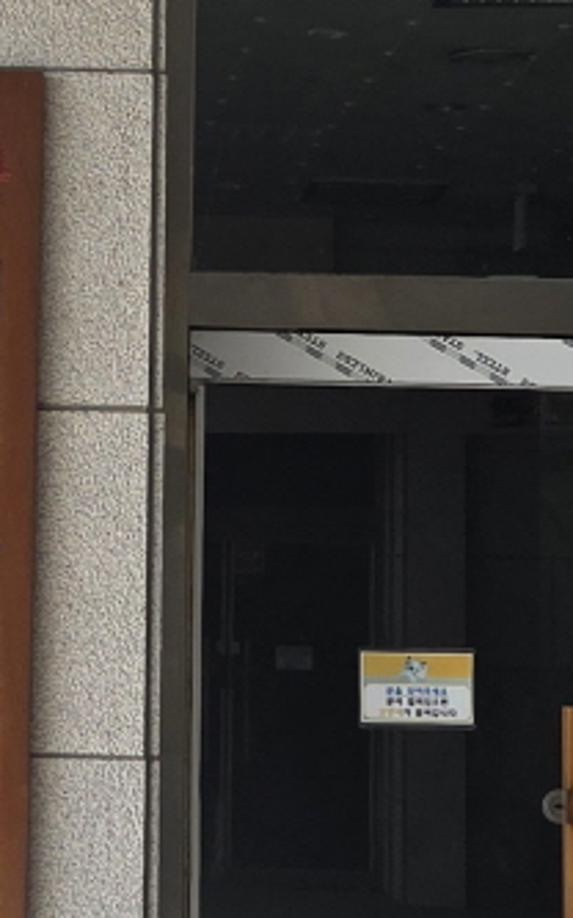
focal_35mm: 117
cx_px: -44
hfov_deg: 11.1
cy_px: 289
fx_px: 2925
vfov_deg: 17.8
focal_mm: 5.4
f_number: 1.8
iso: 80
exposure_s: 1/2128
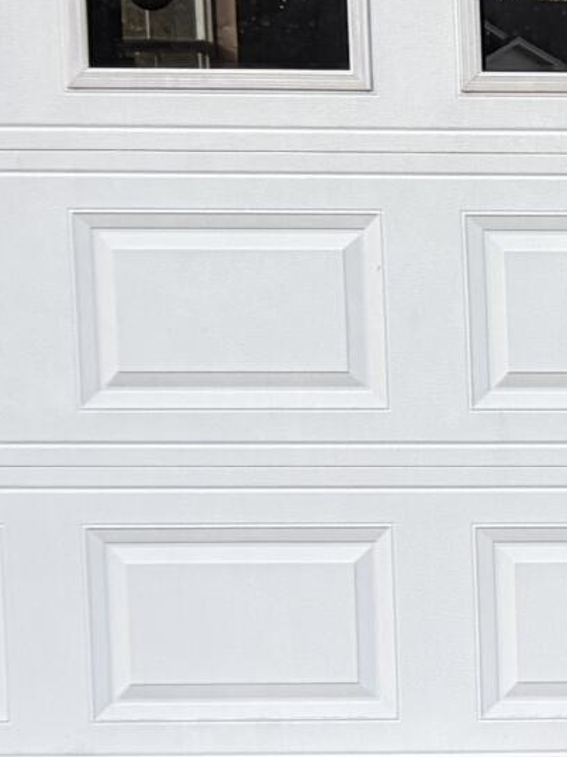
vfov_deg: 13.6
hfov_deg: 7.9
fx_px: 3169
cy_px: 369
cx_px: 2029
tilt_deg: -4.8
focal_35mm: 145
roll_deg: +0.1
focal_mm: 5.96
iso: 50
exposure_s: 1/225
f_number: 1.6
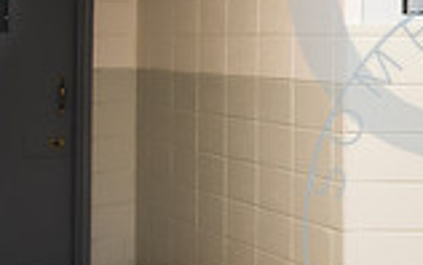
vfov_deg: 14.3
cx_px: 712
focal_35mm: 90
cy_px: 7
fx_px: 1038
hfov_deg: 18.9
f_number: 2.8
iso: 500
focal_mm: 24
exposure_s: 1/160
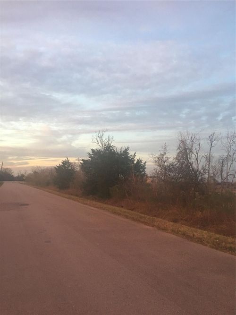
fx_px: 264
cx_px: 118
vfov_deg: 61.7
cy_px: 158
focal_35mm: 29
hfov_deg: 48.2
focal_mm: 4.15
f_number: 2.2
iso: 100
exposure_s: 1/15
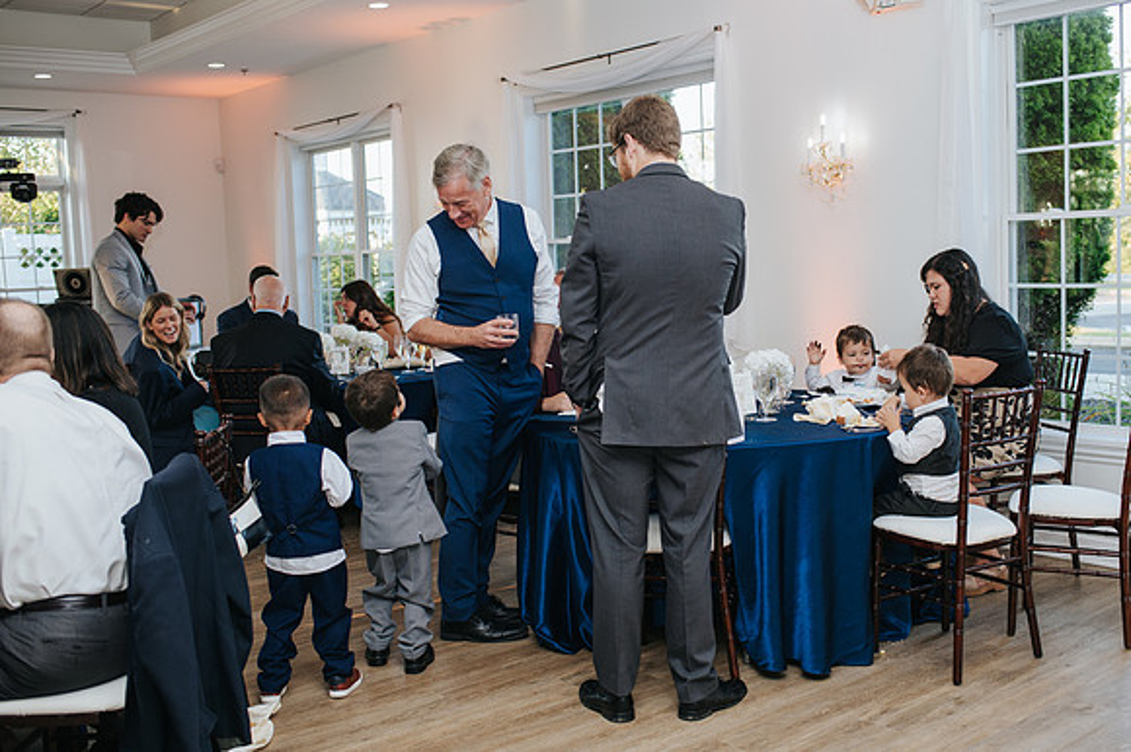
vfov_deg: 34.1
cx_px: 630
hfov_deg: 49.4
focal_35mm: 39
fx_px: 1226
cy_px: 372
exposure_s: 1/200
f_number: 3.2
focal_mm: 35
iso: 800
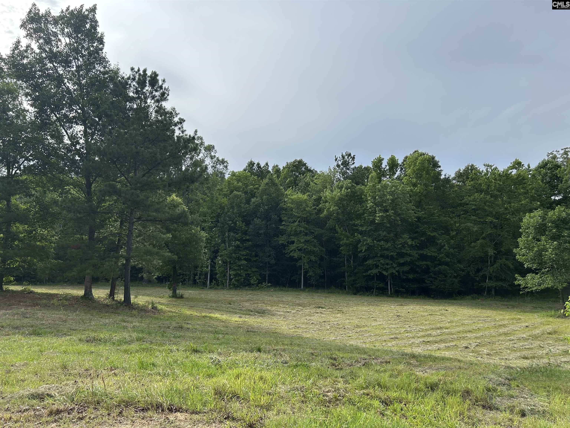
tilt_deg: +4.9
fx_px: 428
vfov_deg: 53.1
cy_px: 214
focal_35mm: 26
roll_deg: -1.8
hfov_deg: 67.3
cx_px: 285
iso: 50
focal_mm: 5.7
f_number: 1.5
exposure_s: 1/4115
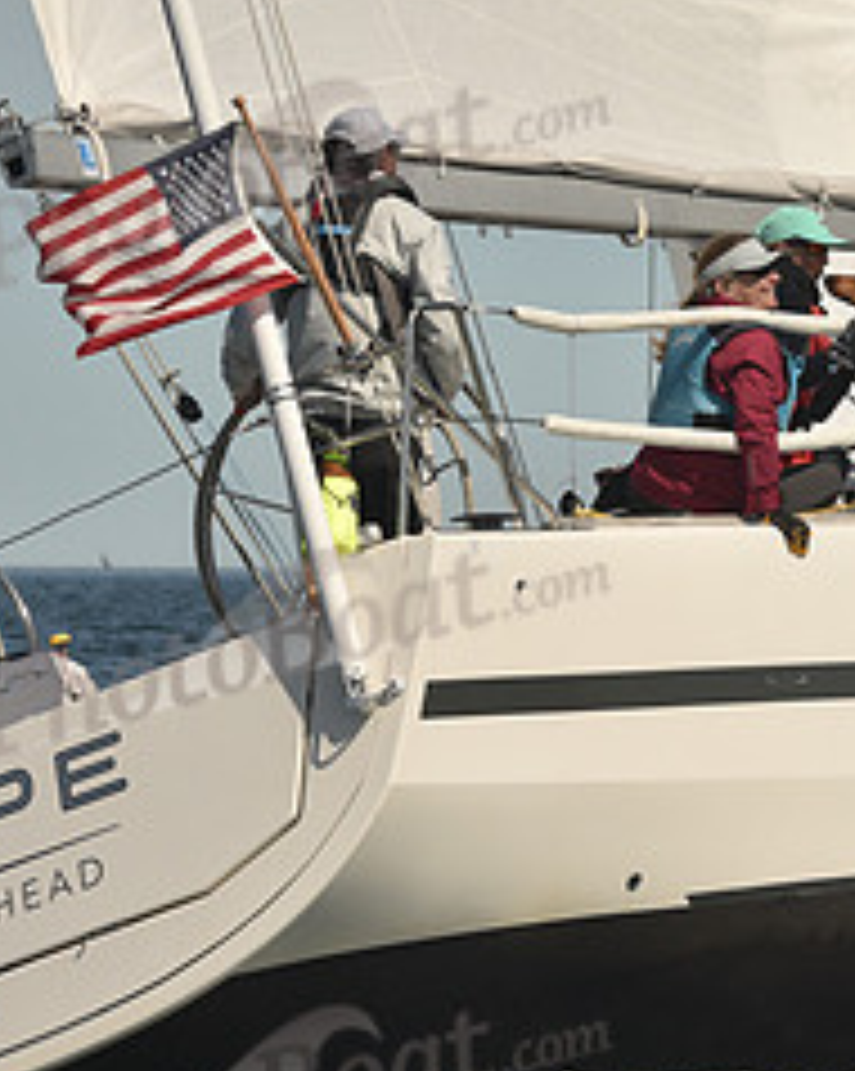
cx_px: 846
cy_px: 344
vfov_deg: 5.3
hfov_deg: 4.2
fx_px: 11592
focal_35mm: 366
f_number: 9
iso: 250
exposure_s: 1/640
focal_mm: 160
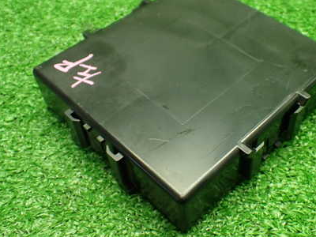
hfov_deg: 41.7
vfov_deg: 32.1
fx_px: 411
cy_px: 101
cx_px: 204
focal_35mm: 45
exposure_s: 1/100
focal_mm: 5.4
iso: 800
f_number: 2.3
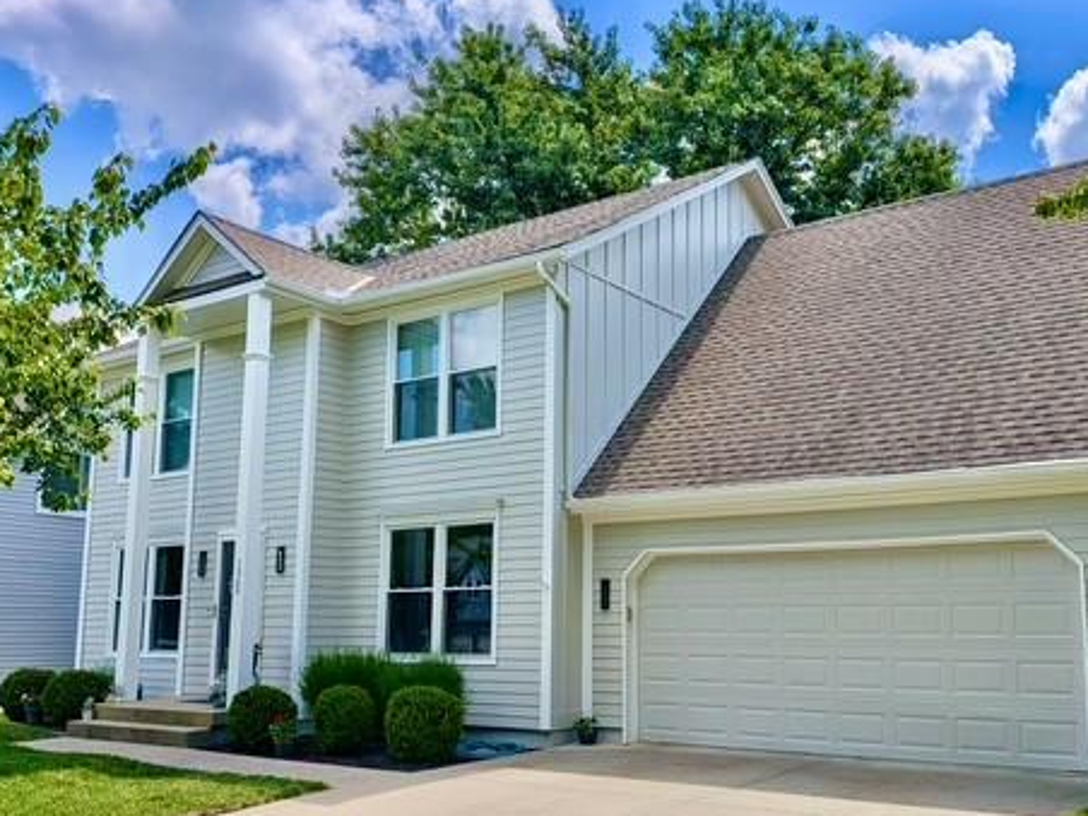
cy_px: 477
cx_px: 631
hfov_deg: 53.7
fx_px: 1069
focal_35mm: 34
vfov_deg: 41.7
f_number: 1.68
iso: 20
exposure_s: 1/2268
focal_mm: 6.9
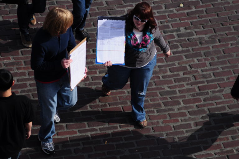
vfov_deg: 7.0
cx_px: 120
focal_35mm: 195
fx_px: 1293
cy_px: 80
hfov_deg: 10.6
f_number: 6.3
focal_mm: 130
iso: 200
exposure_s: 1/1000
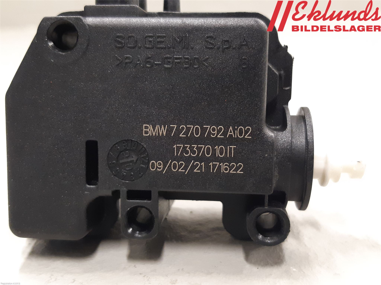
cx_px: 190
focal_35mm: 26
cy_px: 142
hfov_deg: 67.3
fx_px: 286
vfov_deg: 53.1
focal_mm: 3.93
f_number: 1.7
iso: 250
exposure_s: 1/25
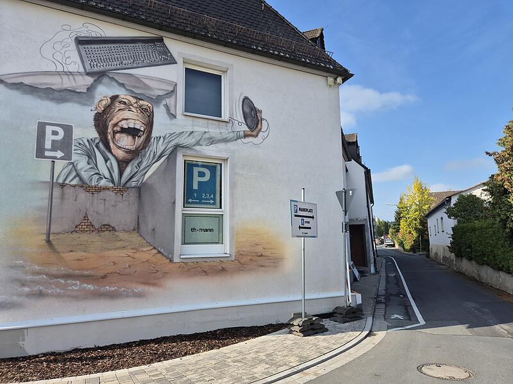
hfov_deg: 73.9
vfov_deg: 58.9
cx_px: 256
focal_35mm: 23
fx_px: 341
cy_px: 192
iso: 25
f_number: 1.8
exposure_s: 1/1060
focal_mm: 5.4
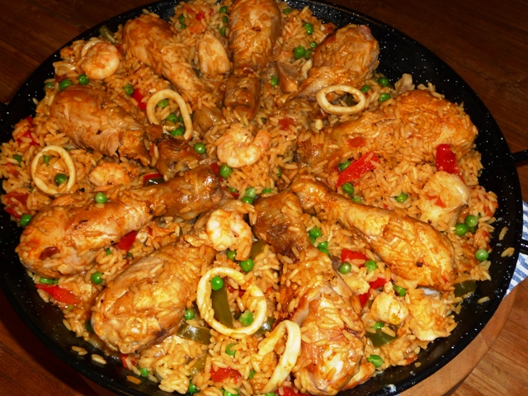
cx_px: 264
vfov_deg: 30.3
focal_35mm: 48
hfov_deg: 39.7
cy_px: 198
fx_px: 732
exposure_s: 1/30
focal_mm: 8
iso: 100
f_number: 4.2
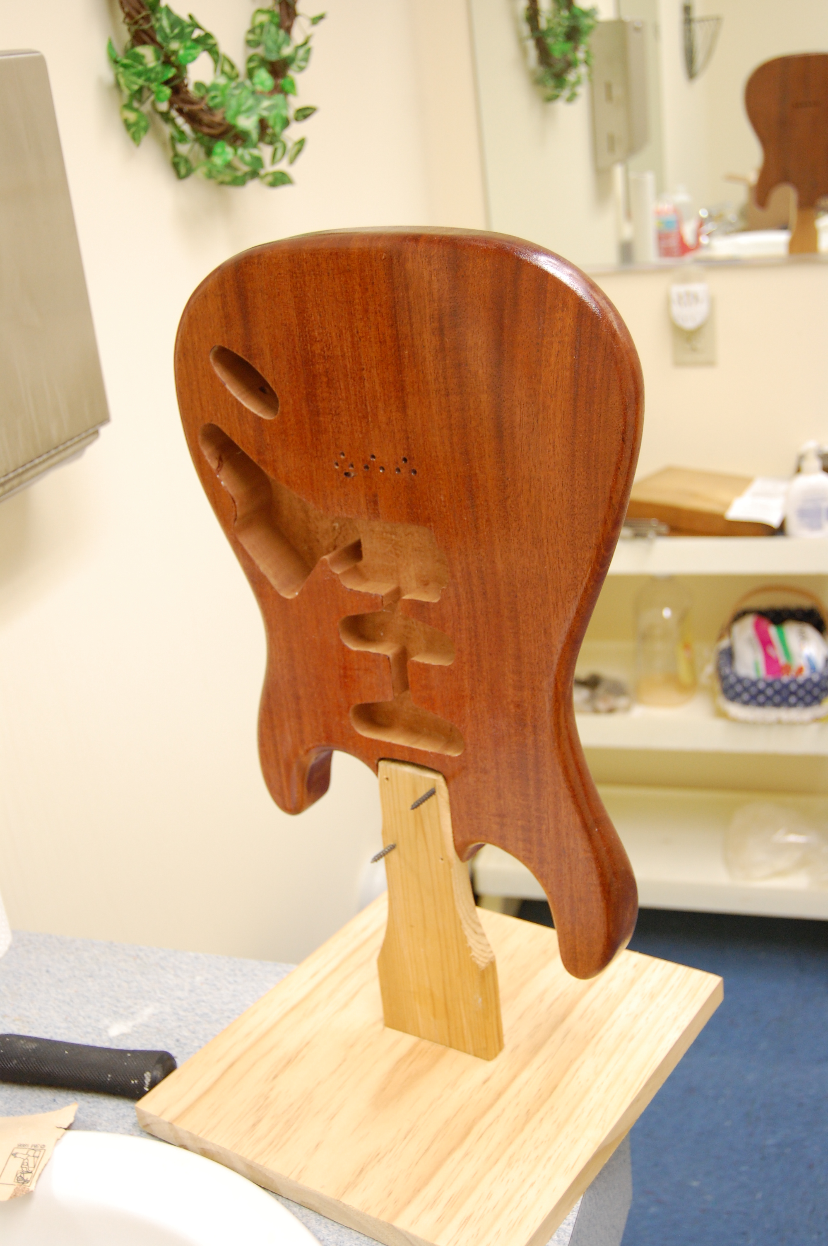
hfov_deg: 31.8
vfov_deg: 46.4
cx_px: 414
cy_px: 623
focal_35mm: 42
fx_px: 1452
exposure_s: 1/50
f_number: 4.2
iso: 800
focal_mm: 28
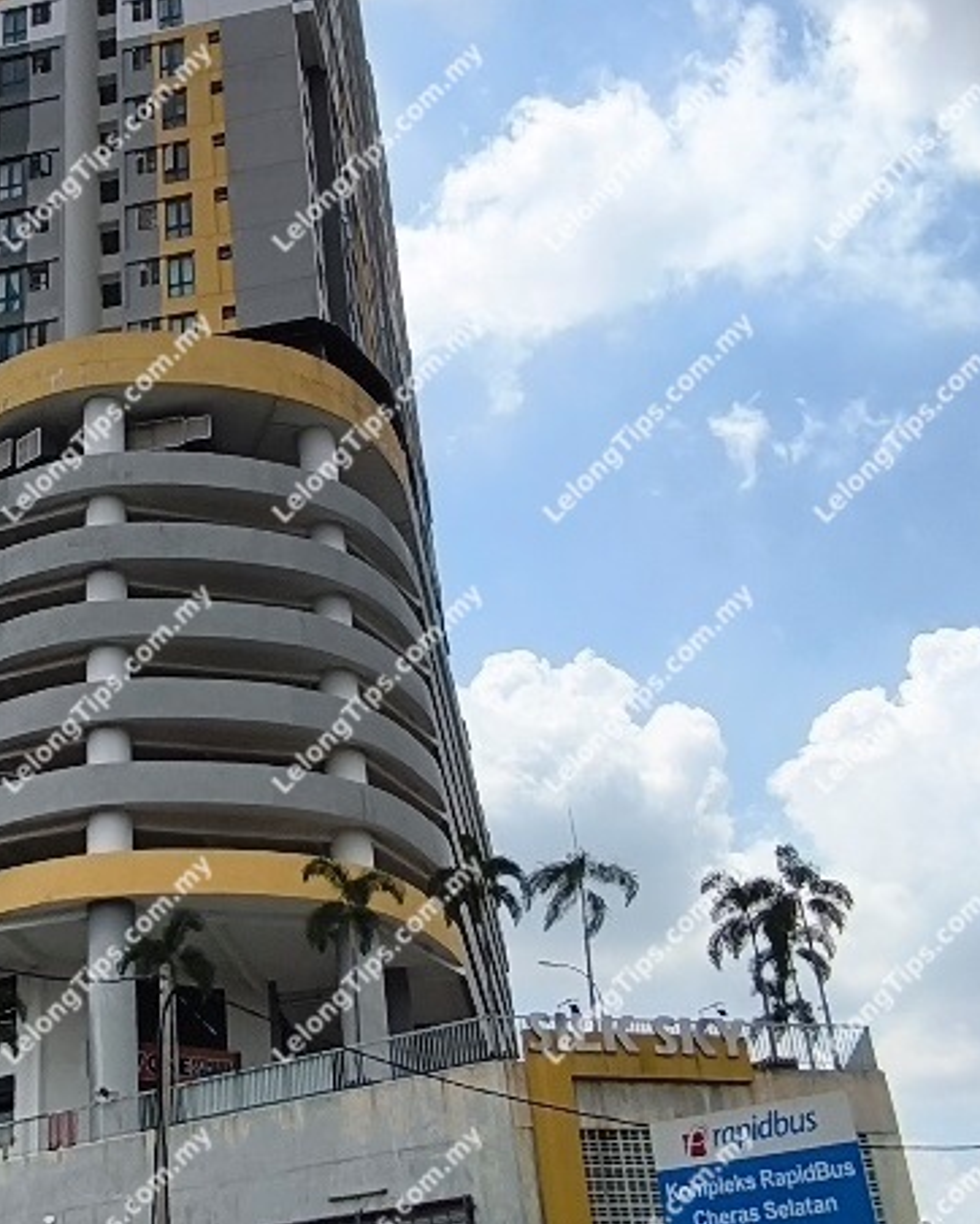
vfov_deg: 46.2
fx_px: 1413
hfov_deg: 34.4
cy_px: 422
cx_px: -23
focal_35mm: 39
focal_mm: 1.65
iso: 50
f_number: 2.2
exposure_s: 1/4902
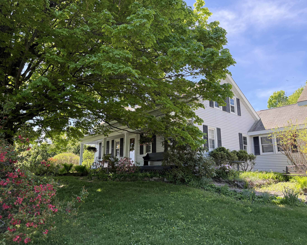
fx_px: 236
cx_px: 143
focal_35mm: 26
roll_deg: -1.0
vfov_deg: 54.9
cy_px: 126
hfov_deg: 66.0
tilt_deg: +12.5
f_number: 1.78
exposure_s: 1/598
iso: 100
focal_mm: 6.76
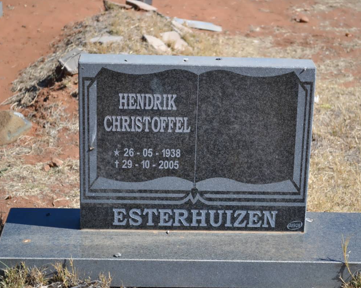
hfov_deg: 20.5
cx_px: 197
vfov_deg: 16.4
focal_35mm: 94
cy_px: 143
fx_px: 999
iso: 140
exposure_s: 1/125
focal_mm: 55
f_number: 5.6
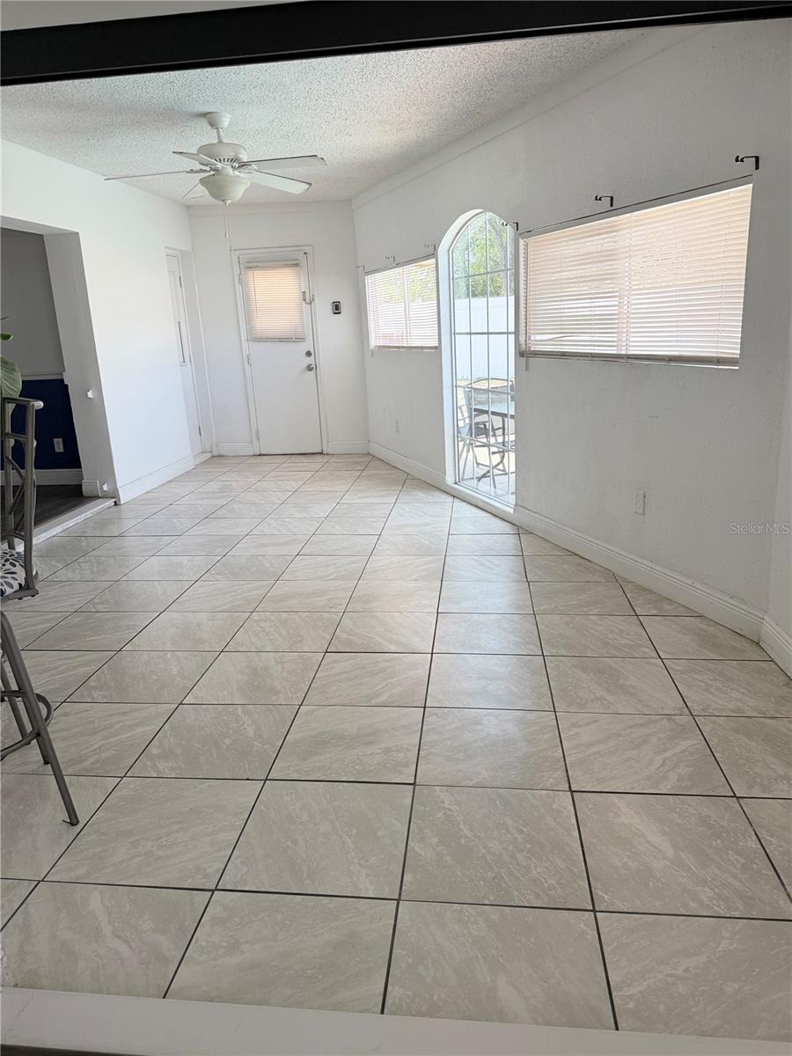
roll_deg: +3.4
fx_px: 732
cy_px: 528
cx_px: 396
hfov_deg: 56.8
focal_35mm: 24
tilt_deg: -15.8
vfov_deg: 71.6
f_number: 1.78
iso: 100
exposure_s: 1/637
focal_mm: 6.76
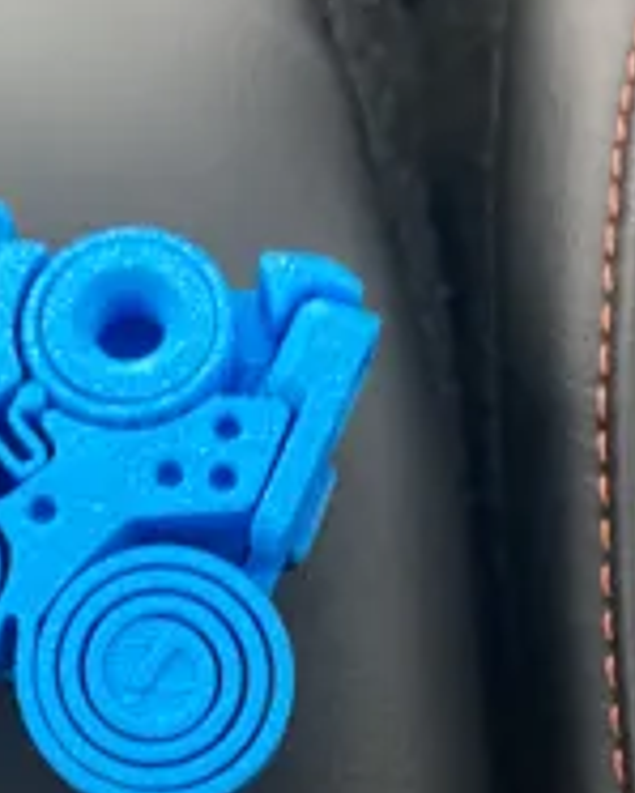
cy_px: 486
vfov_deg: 29.0
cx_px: 21
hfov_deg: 22.7
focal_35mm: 65
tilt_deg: -65.8
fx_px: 1526
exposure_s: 1/40
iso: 400
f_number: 2.4
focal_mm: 3.3
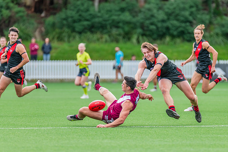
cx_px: 131
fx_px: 2412
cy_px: 72
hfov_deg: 5.4
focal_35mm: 381
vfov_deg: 3.6
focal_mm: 330
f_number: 4.5
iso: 800
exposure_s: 1/1250
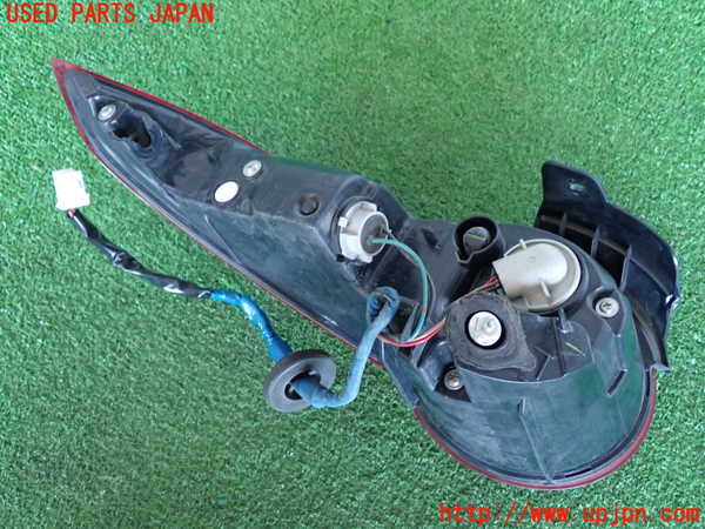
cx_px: 352
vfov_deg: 39.7
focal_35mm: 36
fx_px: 733
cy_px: 264
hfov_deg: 51.4
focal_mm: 6.37
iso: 400
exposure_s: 1/40
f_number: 2.5
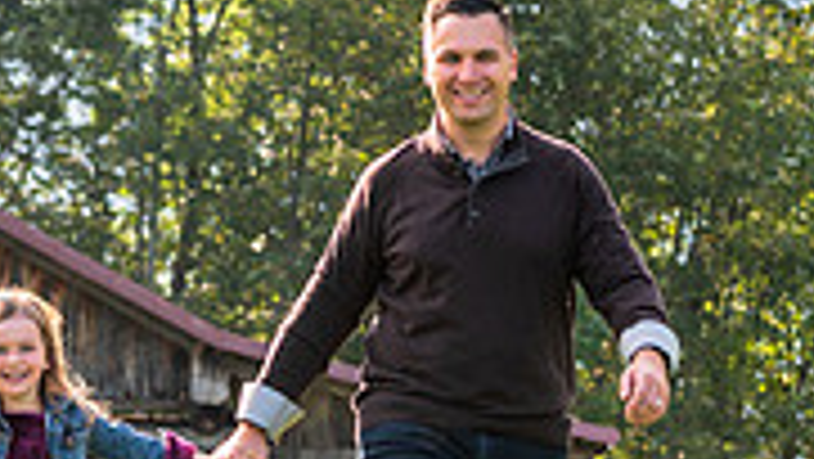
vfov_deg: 4.4
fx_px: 5938
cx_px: 117
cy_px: 180
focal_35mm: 275
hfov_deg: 7.8
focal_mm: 82
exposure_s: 1/250
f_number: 4.5
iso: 200
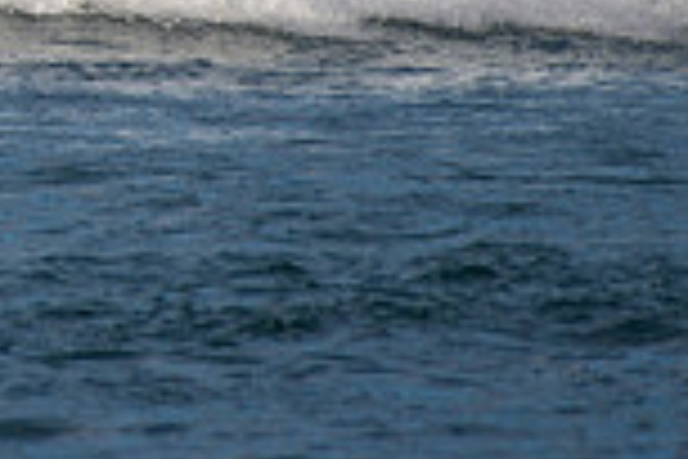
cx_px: -396
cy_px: -309
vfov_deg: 0.6
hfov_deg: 0.9
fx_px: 44525
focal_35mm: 2330
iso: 125
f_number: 5.6
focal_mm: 500
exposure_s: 1/2000
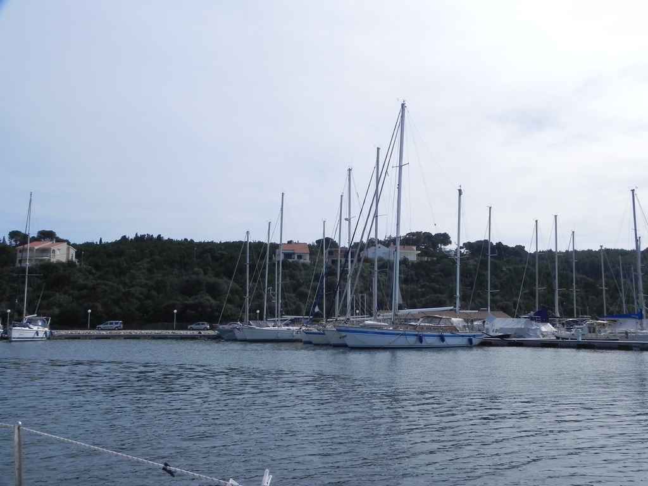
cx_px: 324
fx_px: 693
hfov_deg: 50.1
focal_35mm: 37
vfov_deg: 38.7
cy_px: 243
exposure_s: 1/651
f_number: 8
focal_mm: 6.6
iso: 160
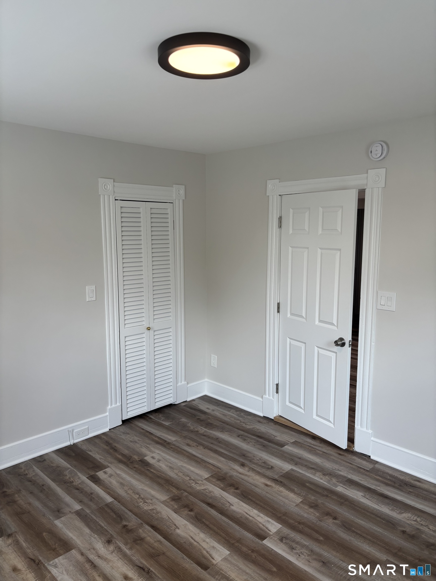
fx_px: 437
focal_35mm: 26
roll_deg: -1.4
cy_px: 290
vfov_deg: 67.3
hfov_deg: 53.1
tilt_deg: -5.2
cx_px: 218
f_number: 1.6
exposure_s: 1/120
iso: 40
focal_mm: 5.96
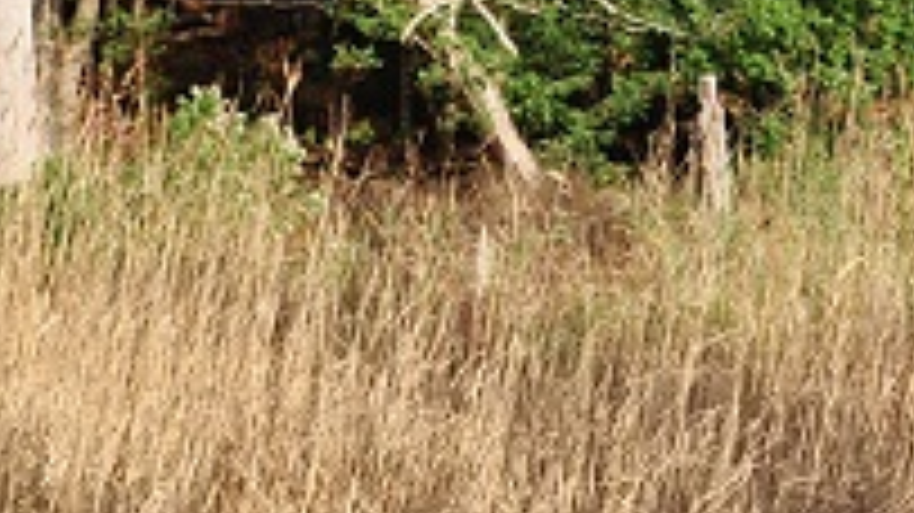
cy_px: -256
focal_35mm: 131
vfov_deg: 9.0
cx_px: 905
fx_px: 3174
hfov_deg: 16.1
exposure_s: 1/250
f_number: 10
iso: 220
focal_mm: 22
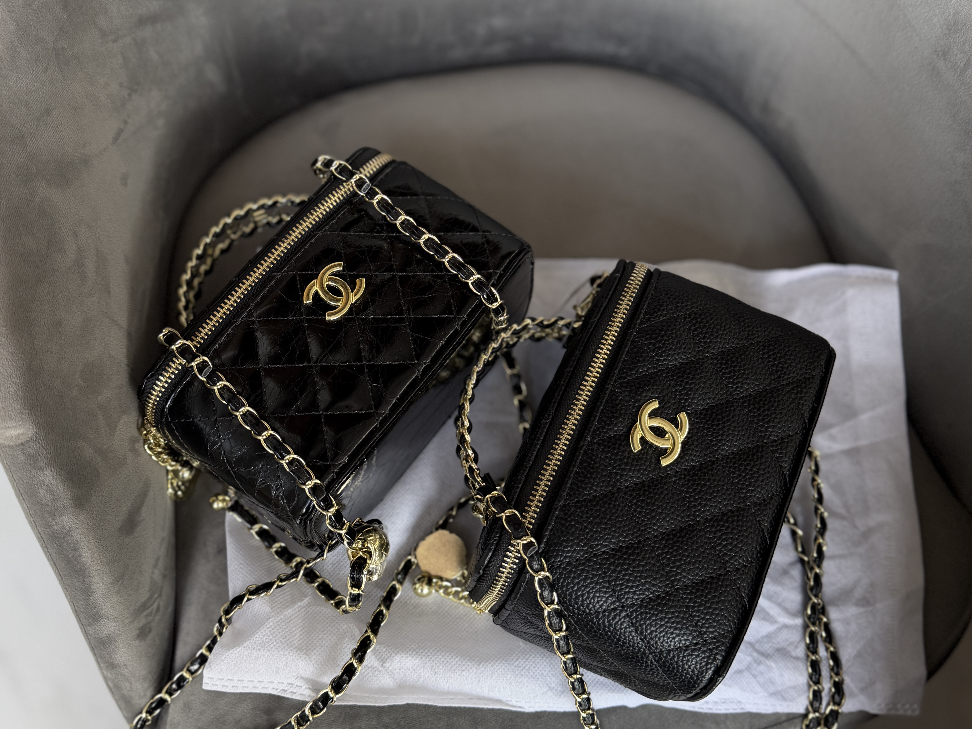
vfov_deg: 42.9
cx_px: 475
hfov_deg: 55.3
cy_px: 322
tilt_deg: -65.4
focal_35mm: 33
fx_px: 927
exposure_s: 1/121
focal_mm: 6.76
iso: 200
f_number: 1.78
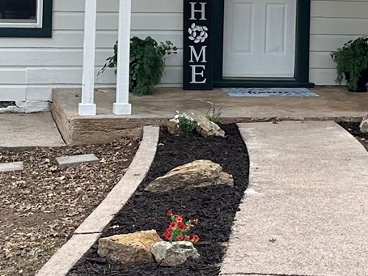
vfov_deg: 13.4
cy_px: -27
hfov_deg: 18.1
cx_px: 289
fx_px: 1148
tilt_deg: -1.8
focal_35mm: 108
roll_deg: -1.3
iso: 80
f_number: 1.78
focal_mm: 6.86
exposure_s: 1/421
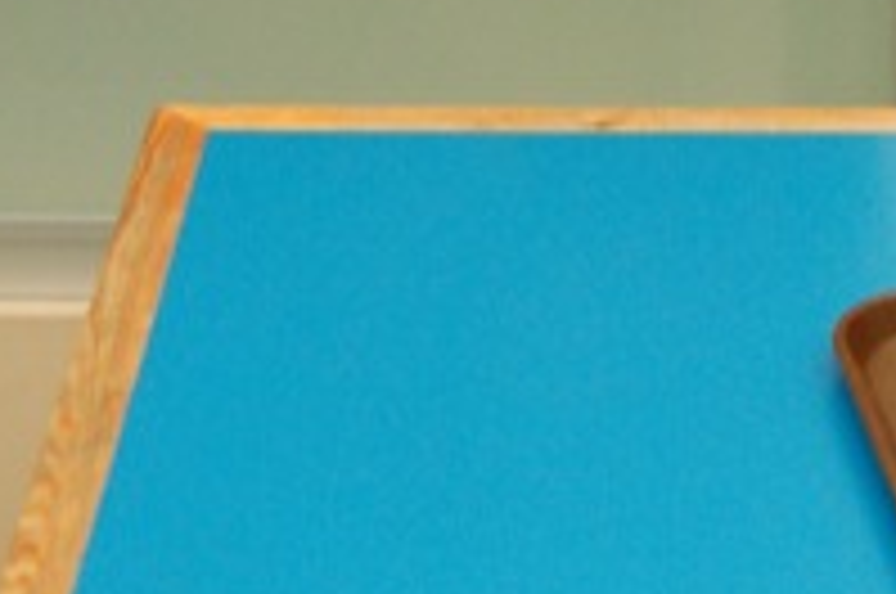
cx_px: 878
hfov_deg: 13.2
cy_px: -268
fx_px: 3827
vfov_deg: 8.7
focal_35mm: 154
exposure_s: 1/30
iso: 1600
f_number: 4.5
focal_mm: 32
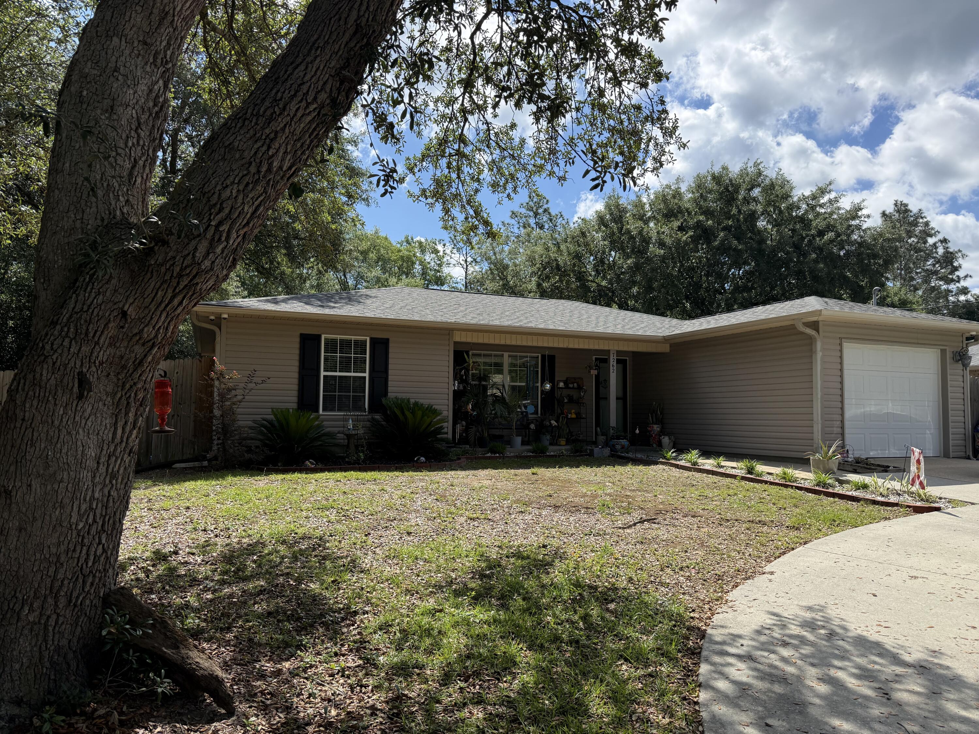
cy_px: 367
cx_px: 490
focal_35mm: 24
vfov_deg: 56.8
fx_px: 679
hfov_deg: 71.6
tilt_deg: +4.7
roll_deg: -0.5
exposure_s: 1/4405
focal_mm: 6.76
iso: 100
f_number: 1.78
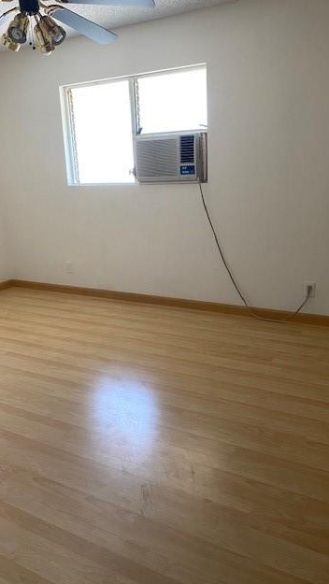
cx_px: 167
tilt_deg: -15.8
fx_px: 449
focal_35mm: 29
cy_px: 298
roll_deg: +2.8
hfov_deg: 40.2
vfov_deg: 66.0
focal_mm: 4.25
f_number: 1.8
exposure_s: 1/79
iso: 125
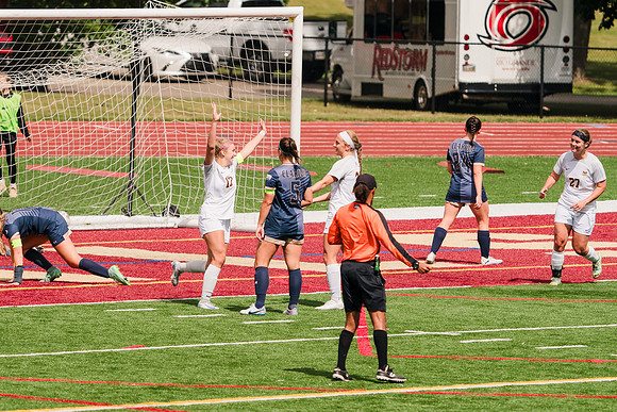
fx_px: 6902
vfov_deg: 3.4
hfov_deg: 5.1
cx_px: 233
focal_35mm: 403
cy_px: 191
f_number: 6.3
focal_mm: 303
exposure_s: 1/1600
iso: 200
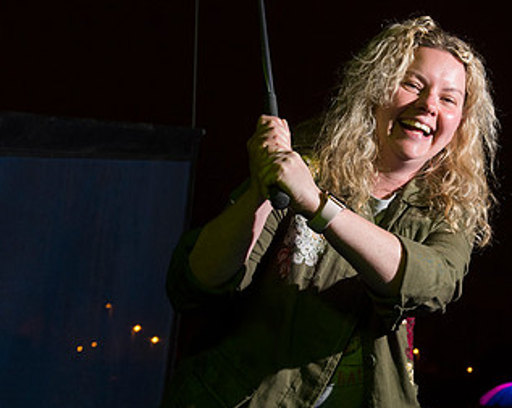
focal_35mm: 55
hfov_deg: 32.9
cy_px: 209
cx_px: 431
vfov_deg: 27.6
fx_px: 833
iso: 1000
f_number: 5.6
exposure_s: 1/13
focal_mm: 32
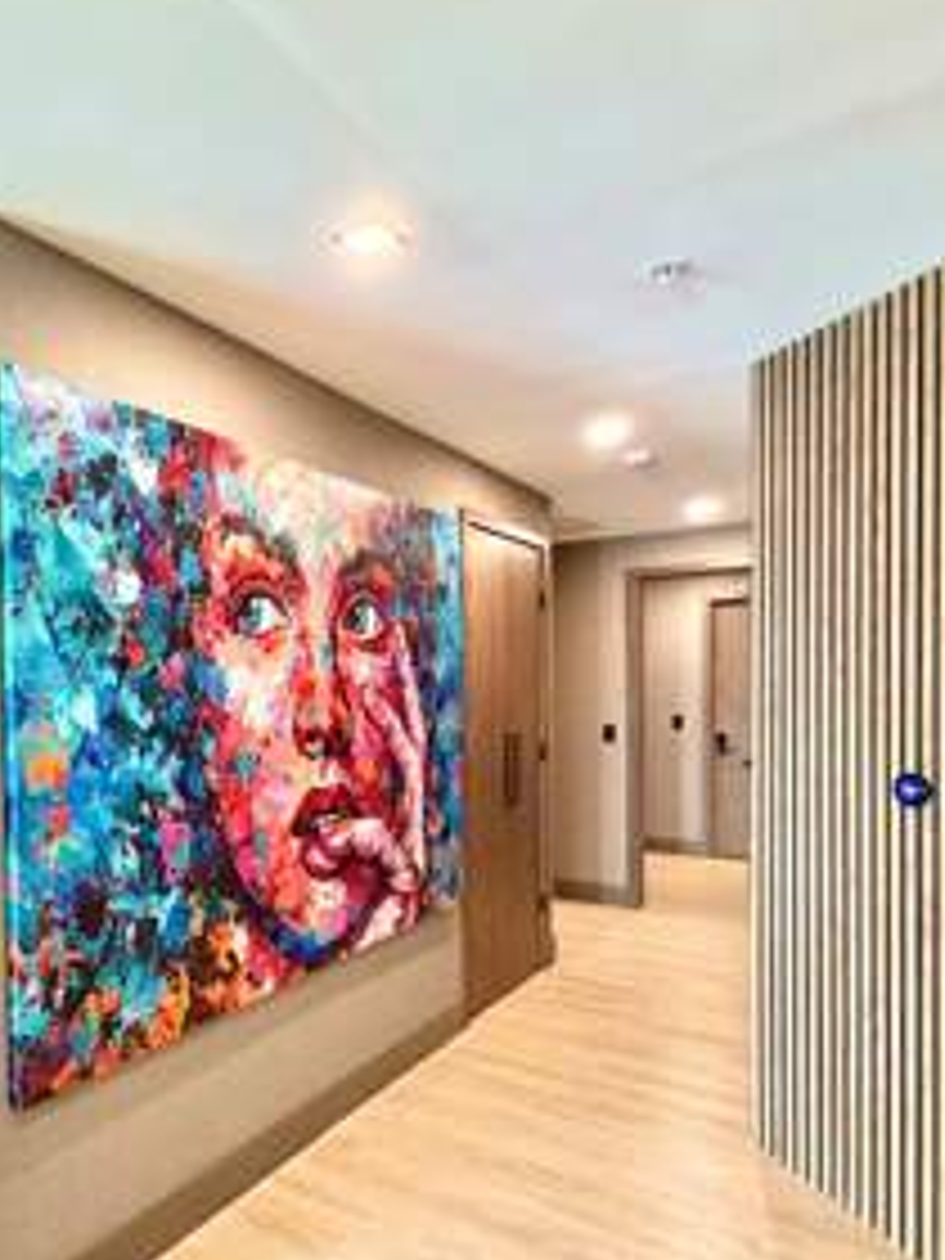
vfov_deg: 71.3
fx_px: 874
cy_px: 706
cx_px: 202
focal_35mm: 24
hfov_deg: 53.4
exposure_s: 1/60
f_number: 2.2
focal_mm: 2.22
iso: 320
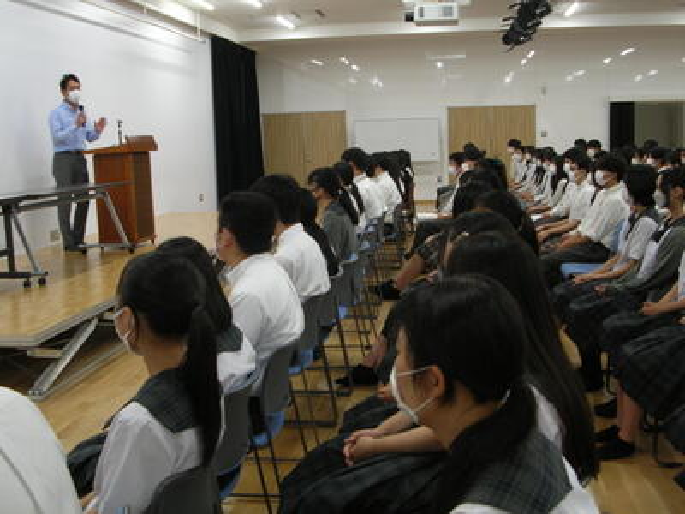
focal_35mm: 42
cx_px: 342
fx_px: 831
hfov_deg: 44.8
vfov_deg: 34.3
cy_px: 257
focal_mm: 7.1
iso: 50
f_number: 3
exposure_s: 1/15.2
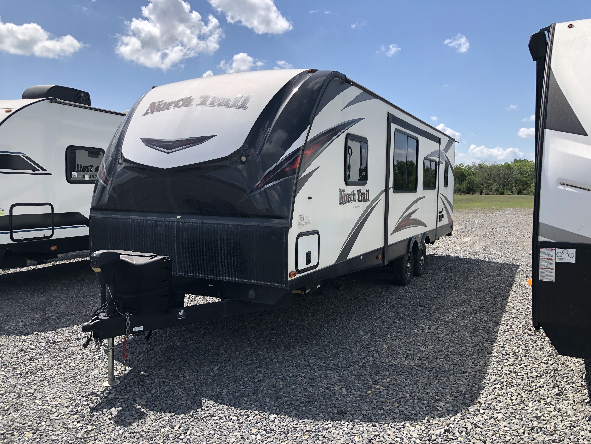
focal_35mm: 28
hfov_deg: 63.4
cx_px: 296
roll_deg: -0.1
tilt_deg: -4.6
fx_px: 478
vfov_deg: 49.7
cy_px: 222
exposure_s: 1/2288
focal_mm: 3.99
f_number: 1.8
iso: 20
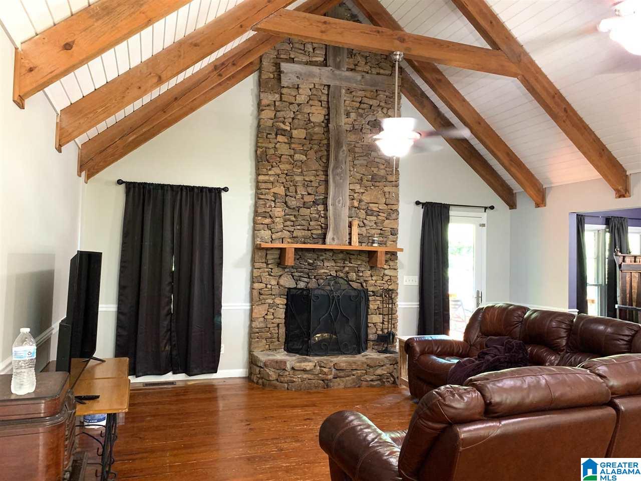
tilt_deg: +2.5
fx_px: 481
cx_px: 320
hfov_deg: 67.3
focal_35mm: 26
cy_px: 240
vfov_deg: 53.1
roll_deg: -1.3
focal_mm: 4.25
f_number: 1.8
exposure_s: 1/30
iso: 400
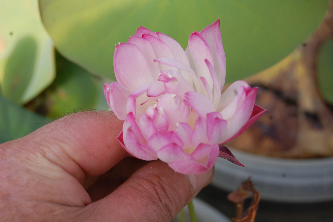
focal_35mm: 82
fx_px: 762
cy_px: 111
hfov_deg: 24.6
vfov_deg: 16.5
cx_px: 166
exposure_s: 1/250
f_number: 8
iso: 200
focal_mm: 55
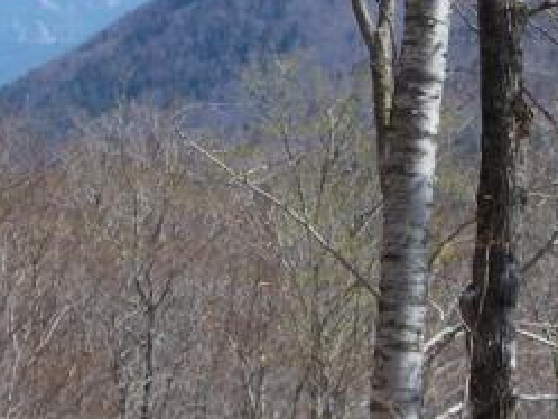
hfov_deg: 6.0
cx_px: 47
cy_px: 81
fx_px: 5306
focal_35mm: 329
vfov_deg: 4.5
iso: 64
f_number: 3.4
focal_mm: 16.86
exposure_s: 1/640
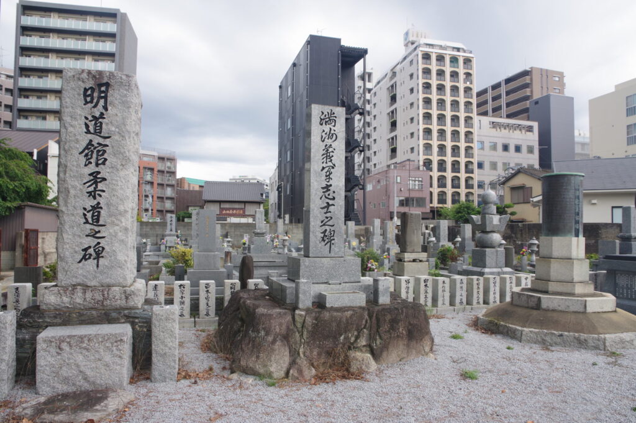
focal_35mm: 24
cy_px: 212
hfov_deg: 73.8
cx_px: 318
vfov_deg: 53.1
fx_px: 424
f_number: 6.3
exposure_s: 1/125
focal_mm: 16
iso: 200
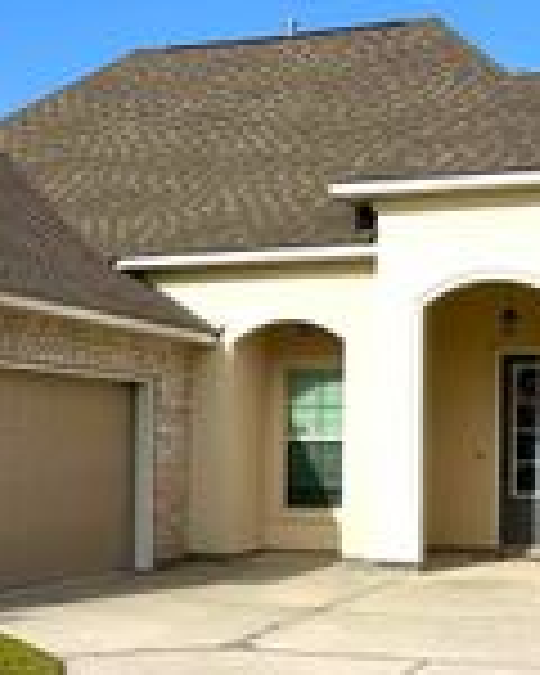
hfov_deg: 19.5
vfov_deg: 24.3
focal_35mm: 78
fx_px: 1558
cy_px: 439
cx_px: 108
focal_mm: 6.86
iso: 80
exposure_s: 1/7042
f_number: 1.78
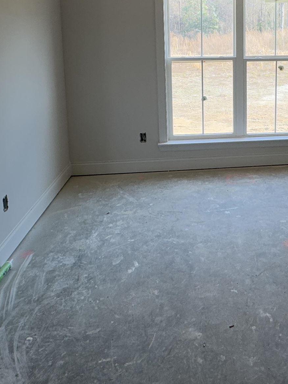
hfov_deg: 36.9
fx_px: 410
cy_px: 77
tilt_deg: -5.7
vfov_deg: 47.4
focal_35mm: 37
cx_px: 242
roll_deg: +1.3
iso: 40
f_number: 2.2
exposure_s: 1/99
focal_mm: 2.22
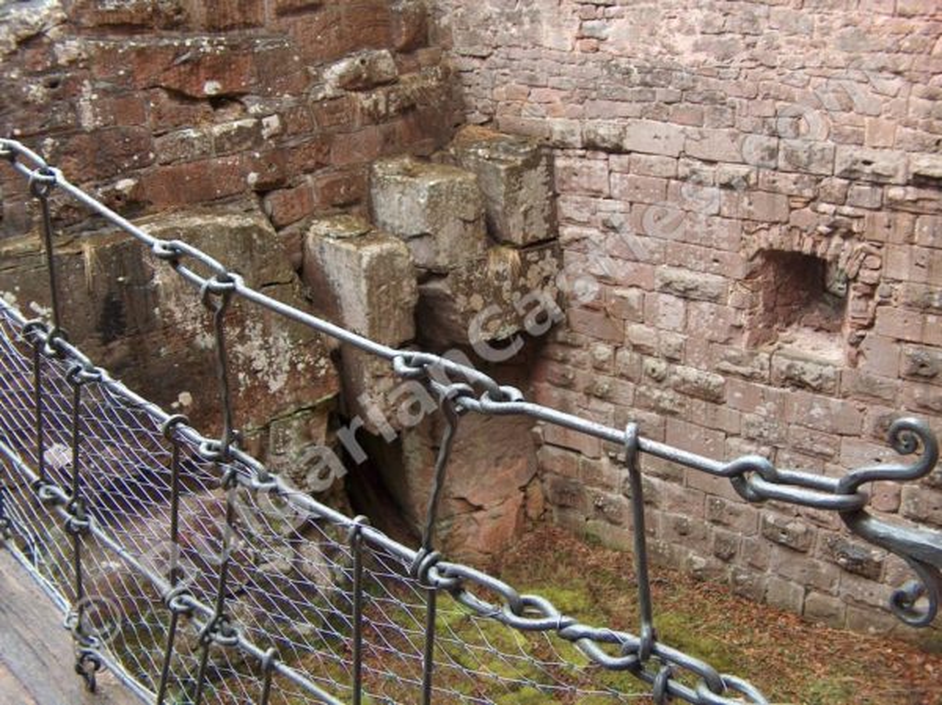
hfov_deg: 50.2
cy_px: 352
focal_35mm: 37
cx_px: 471
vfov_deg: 38.6
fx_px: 1006
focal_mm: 7.6
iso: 200
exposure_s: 1/73.7
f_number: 2.8
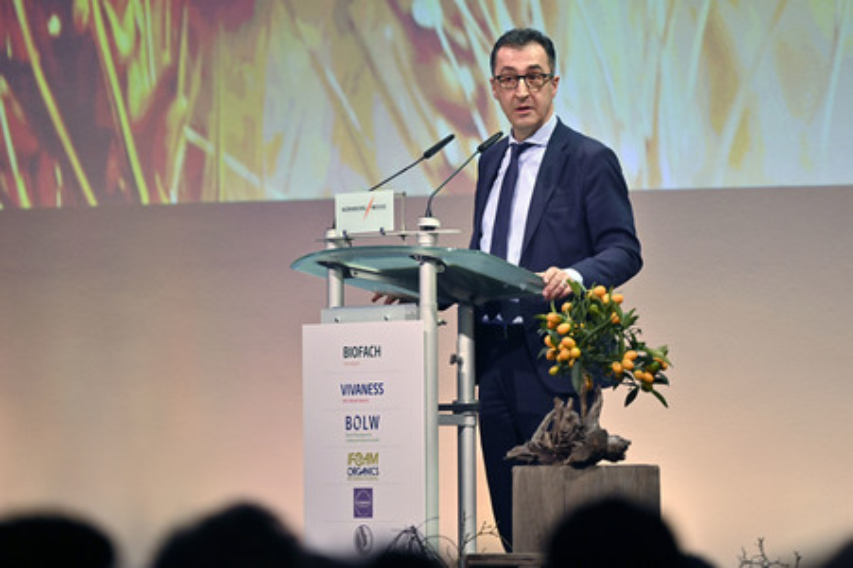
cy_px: 284
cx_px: 426
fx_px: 4735
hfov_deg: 10.3
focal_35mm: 200
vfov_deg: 6.9
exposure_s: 1/500
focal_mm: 200
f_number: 2.8
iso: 800
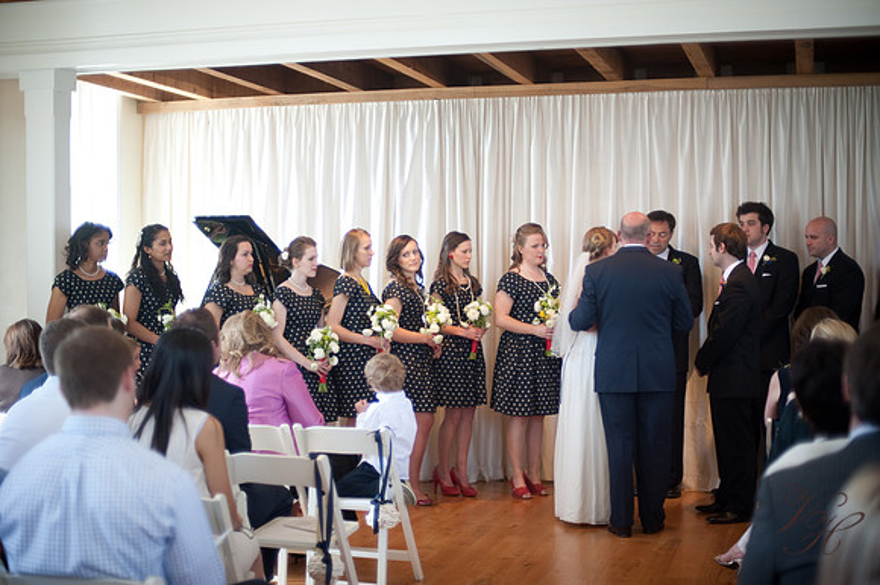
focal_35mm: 50
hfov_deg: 39.6
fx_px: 1221
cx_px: 440
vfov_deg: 27.0
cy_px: 292
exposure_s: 1/200
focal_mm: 50
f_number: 1.4
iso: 200
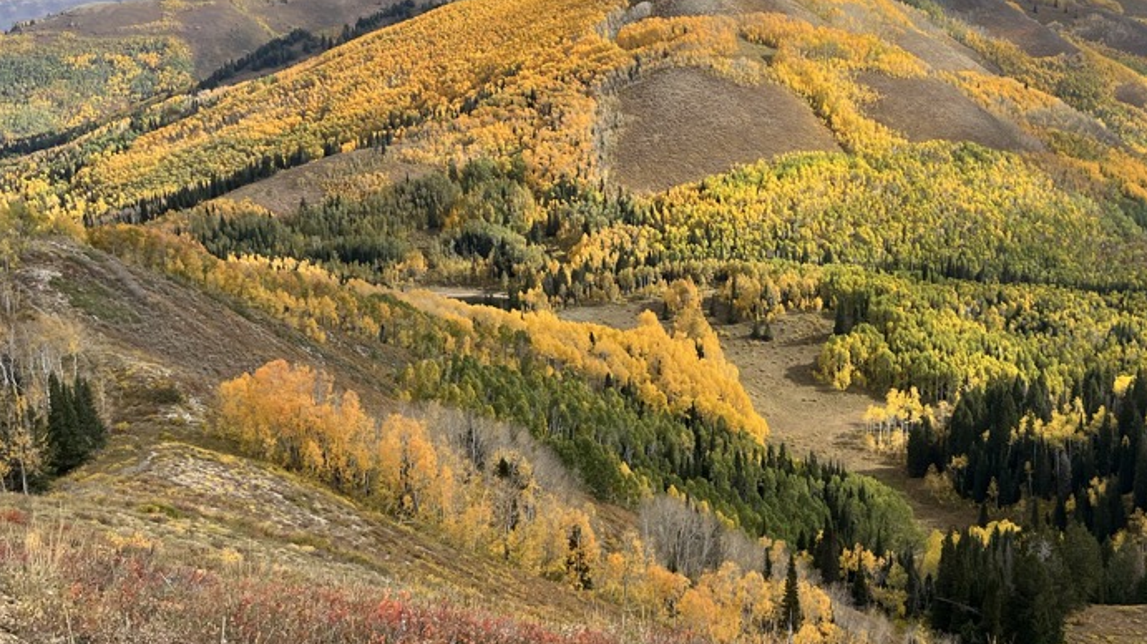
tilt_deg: -12.6
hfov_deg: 47.4
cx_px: 787
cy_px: 232
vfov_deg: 28.2
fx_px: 1277
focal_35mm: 42
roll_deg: +0.3
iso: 50
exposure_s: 1/2755
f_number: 1.6
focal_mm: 5.1
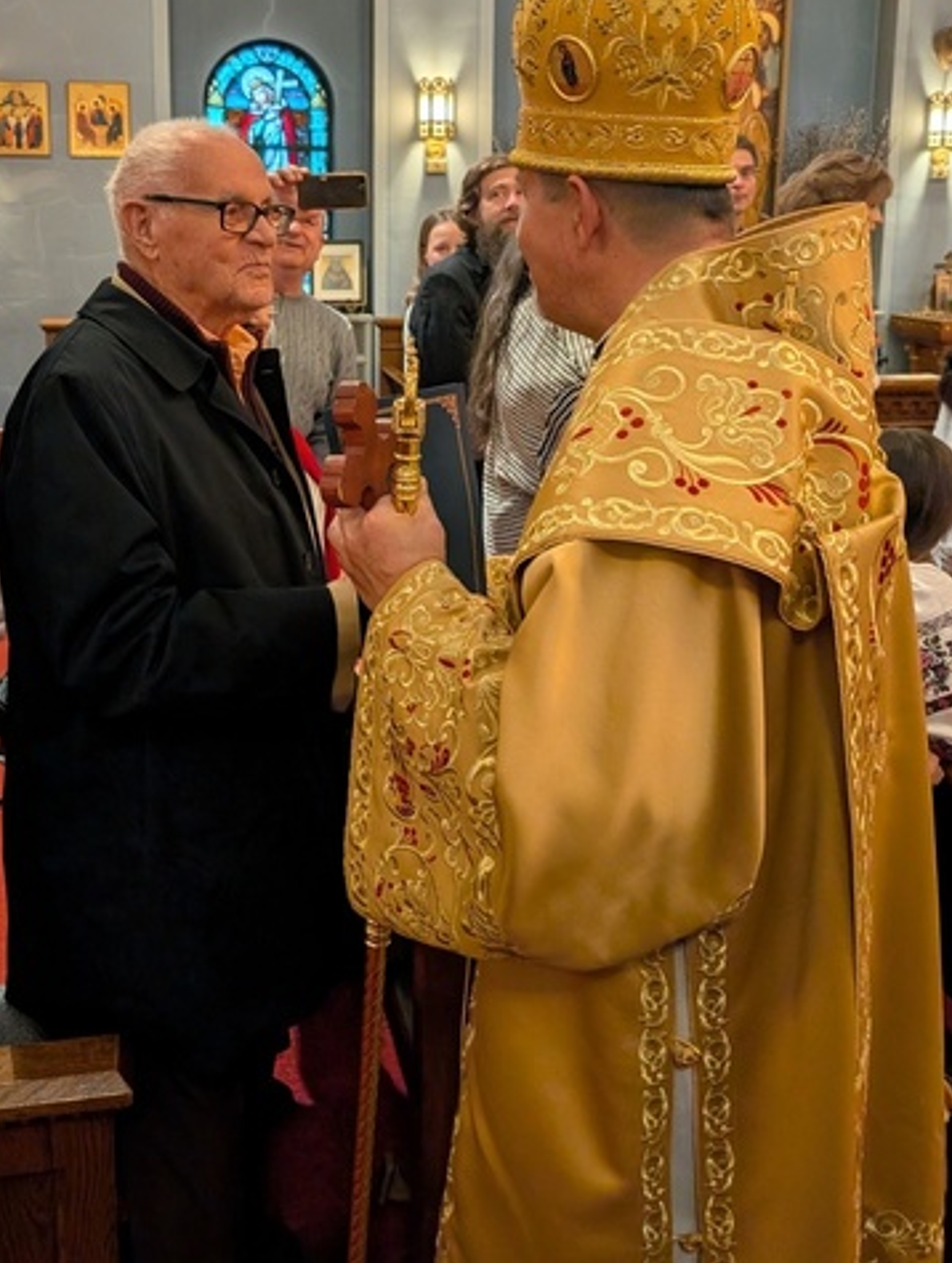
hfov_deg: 42.9
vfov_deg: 54.0
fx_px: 1206
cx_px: 402
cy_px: 408
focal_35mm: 33
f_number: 1.68
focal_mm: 6.9
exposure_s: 1/120
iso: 140
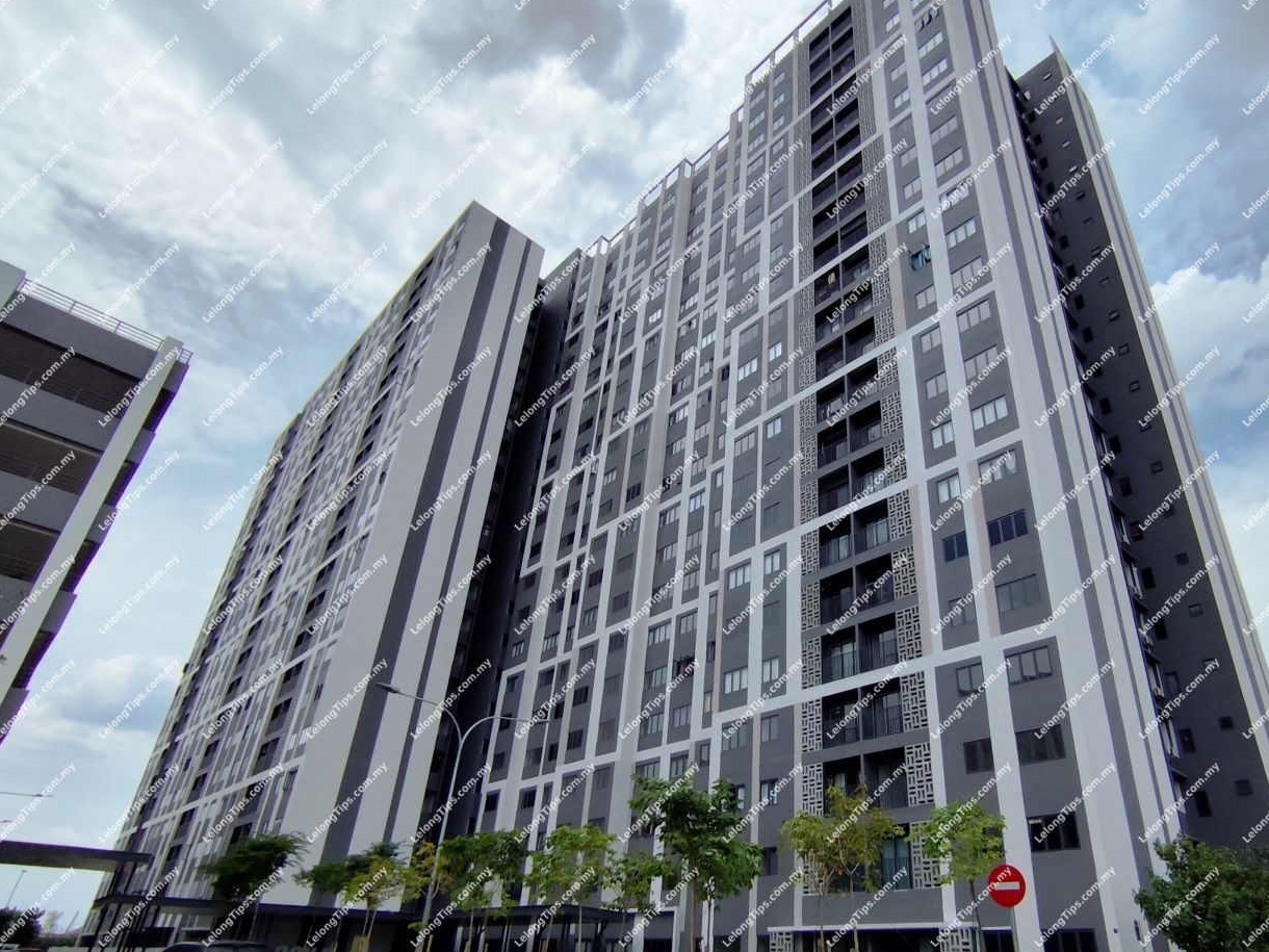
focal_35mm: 19
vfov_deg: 68.7
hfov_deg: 84.0
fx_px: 697
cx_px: 736
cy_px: 483
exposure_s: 1/4243
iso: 50
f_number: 2.2
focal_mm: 1.65
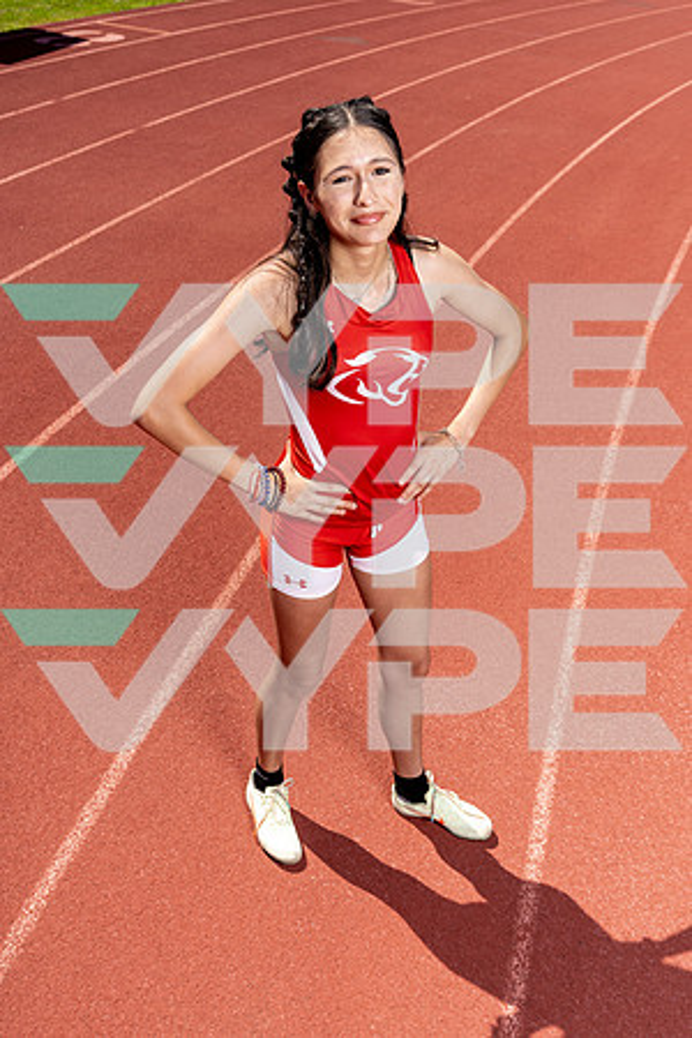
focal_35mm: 36
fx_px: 1038
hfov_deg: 36.9
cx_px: 346
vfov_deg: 53.1
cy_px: 519
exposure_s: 1/250
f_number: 8
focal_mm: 36
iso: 100
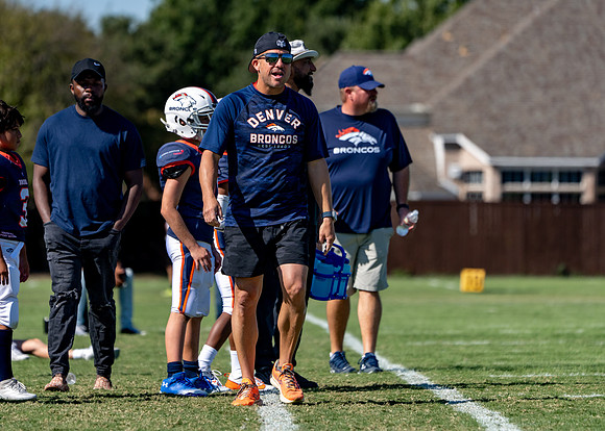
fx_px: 6018
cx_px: 274
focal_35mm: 350
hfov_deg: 5.8
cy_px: 193
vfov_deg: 4.1
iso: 125
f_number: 5.6
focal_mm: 294
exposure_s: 1/1600
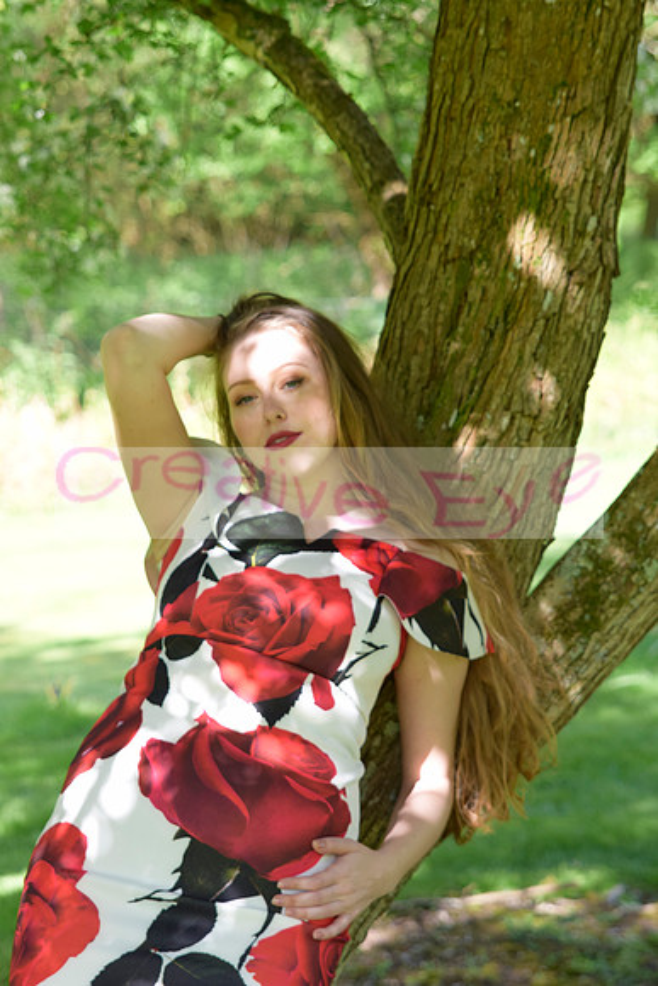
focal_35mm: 105
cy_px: 493
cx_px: 329
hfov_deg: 13.0
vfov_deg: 19.5
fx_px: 2877
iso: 400
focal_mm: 70
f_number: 5
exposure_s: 1/400
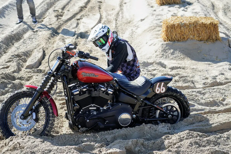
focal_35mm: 93
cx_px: 116
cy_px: 77
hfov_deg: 21.9
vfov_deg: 14.7
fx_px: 597
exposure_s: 1/250
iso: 100
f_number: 5.6
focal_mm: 93
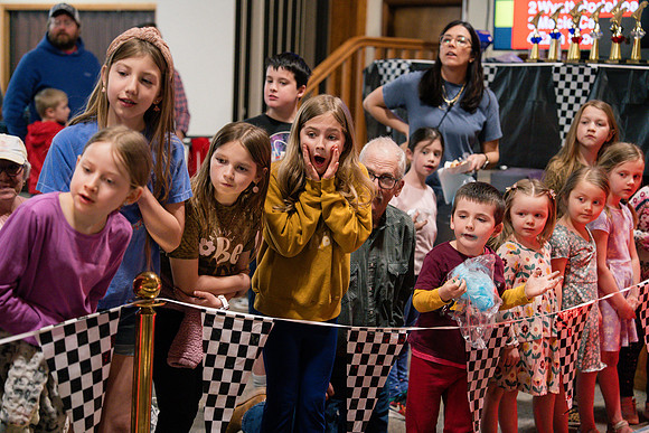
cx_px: 324
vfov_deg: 19.5
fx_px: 1262
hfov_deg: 28.8
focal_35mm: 70
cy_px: 216
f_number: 2.8
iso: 2500
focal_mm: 70
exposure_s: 1/320
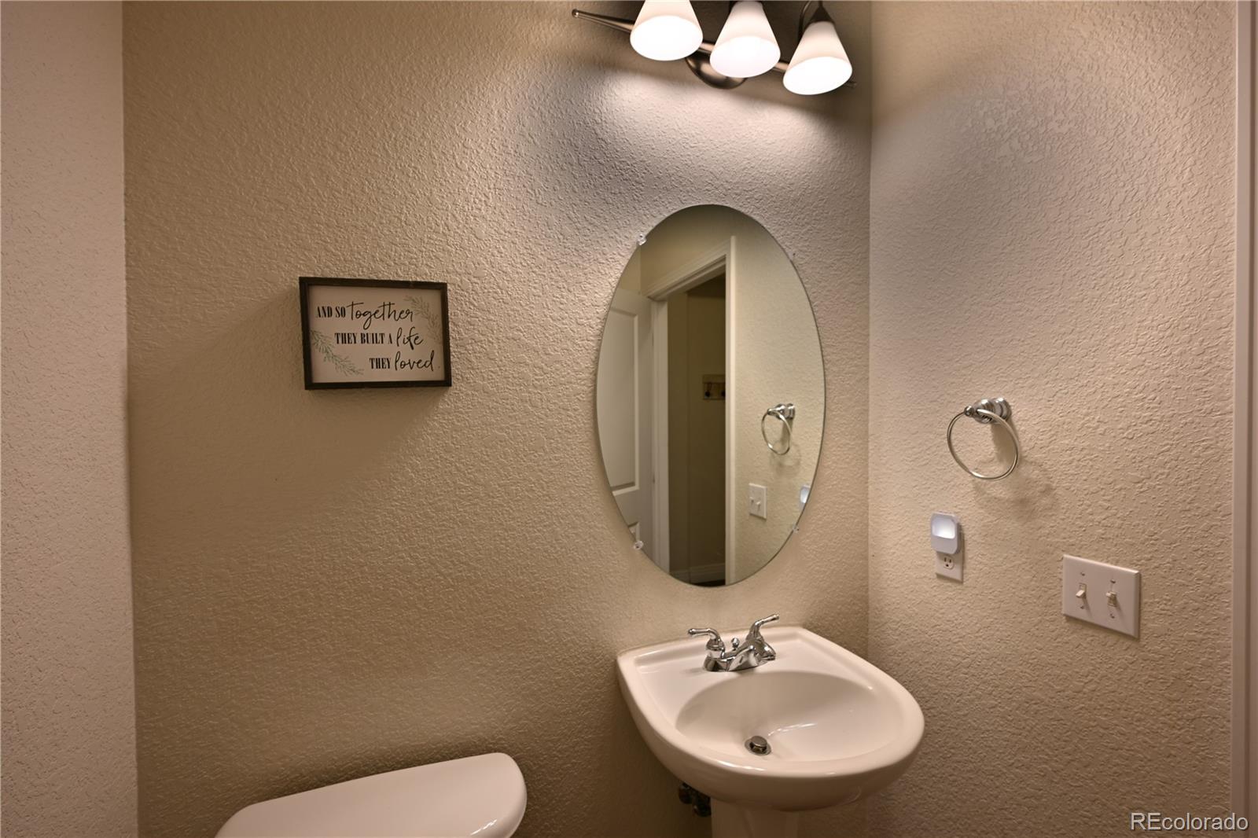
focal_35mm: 16
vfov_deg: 73.7
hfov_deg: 96.7
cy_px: 419
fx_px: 559
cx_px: 629
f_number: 6.3
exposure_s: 1/15
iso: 180
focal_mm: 16
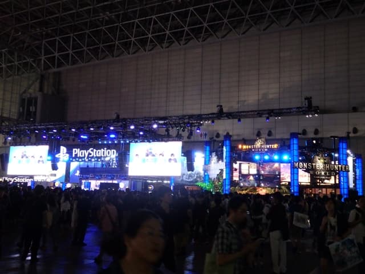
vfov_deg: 38.7
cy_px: 137
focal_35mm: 37
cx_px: 182
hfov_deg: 50.1
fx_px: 390
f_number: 3.6
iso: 800
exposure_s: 1/50
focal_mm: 6.6
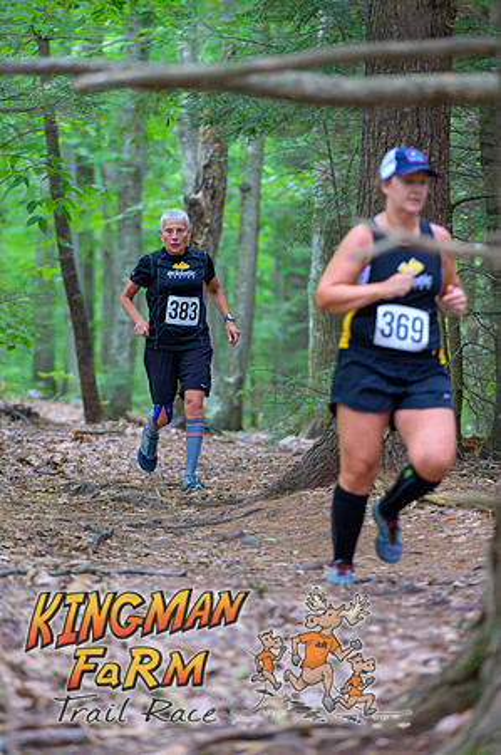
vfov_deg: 10.3
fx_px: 4184
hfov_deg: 6.9
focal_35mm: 200
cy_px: 378
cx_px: 250
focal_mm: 200
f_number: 4
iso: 8000
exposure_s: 1/200
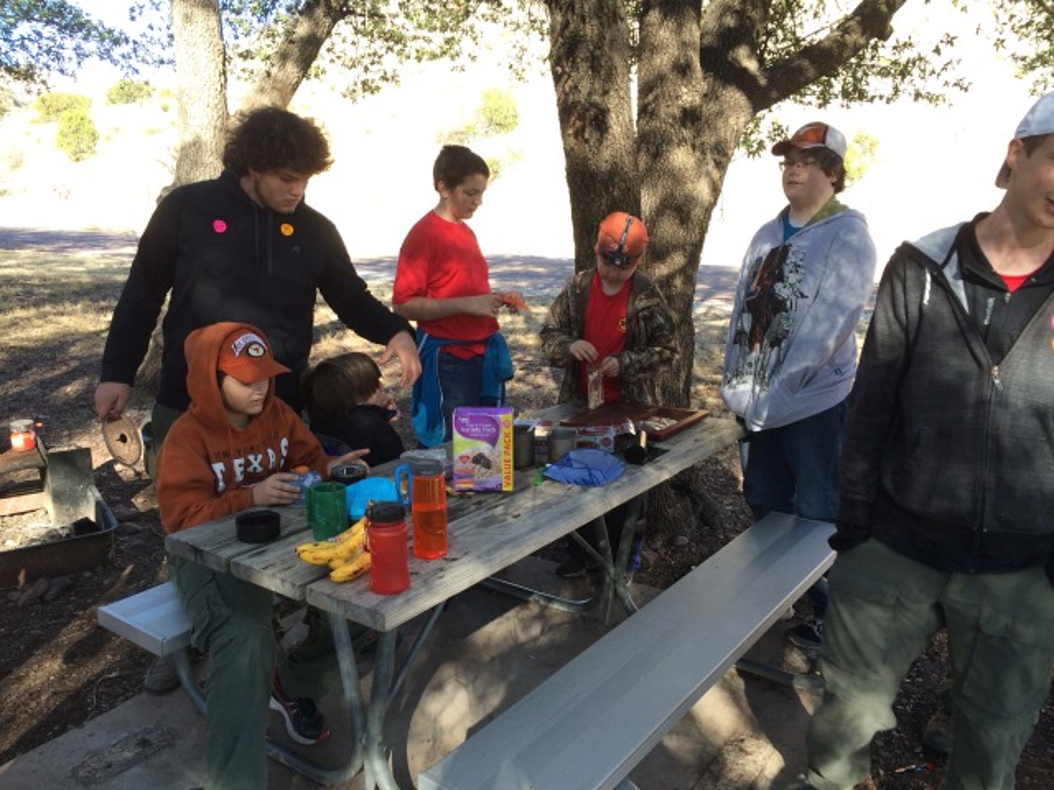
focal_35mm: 29
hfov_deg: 61.7
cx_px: 527
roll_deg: +1.3
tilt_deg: -12.4
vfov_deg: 48.2
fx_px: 883
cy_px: 395
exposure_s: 1/217
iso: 32
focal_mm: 4.15
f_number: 2.2
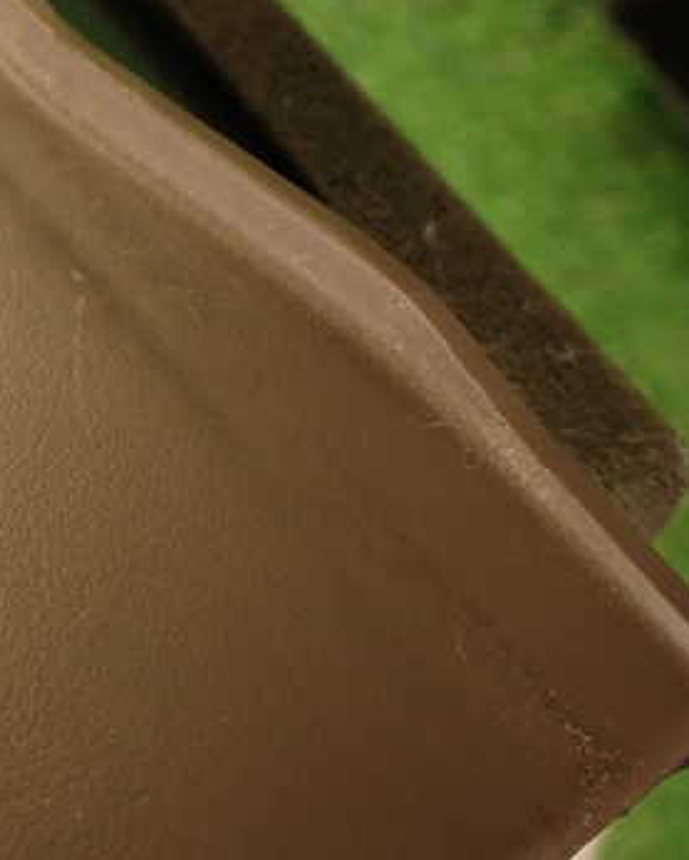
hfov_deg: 26.4
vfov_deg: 34.7
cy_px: 392
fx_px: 1375
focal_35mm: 54
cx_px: -20
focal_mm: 5.79
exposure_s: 1/40
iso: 200
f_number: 2.4
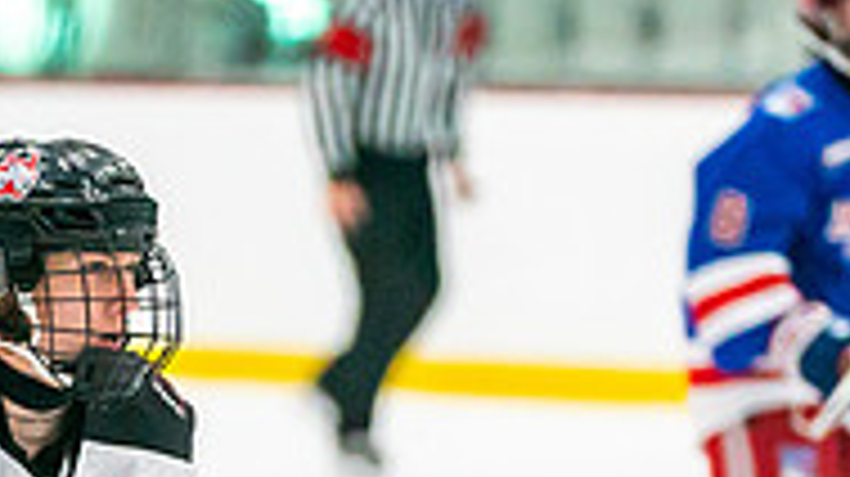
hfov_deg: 3.3
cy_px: 982
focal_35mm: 646
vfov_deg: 1.9
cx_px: 49
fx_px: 14550
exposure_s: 1/1000
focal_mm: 170
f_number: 2.8
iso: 3200
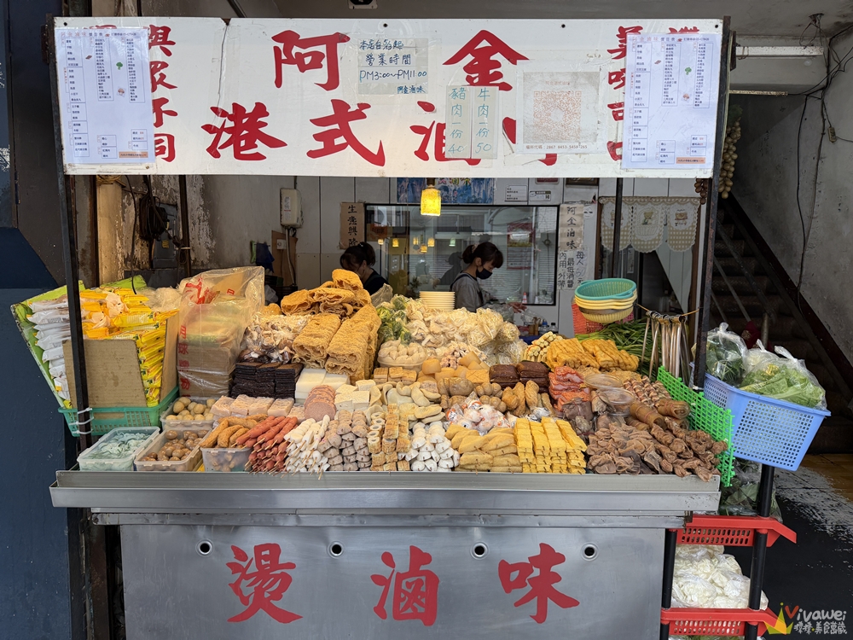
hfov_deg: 71.6
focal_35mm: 24
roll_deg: -0.1
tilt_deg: -4.8
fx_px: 591
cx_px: 426
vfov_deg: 56.8
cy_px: 320
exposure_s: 1/120
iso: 125
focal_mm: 6.76
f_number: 1.78
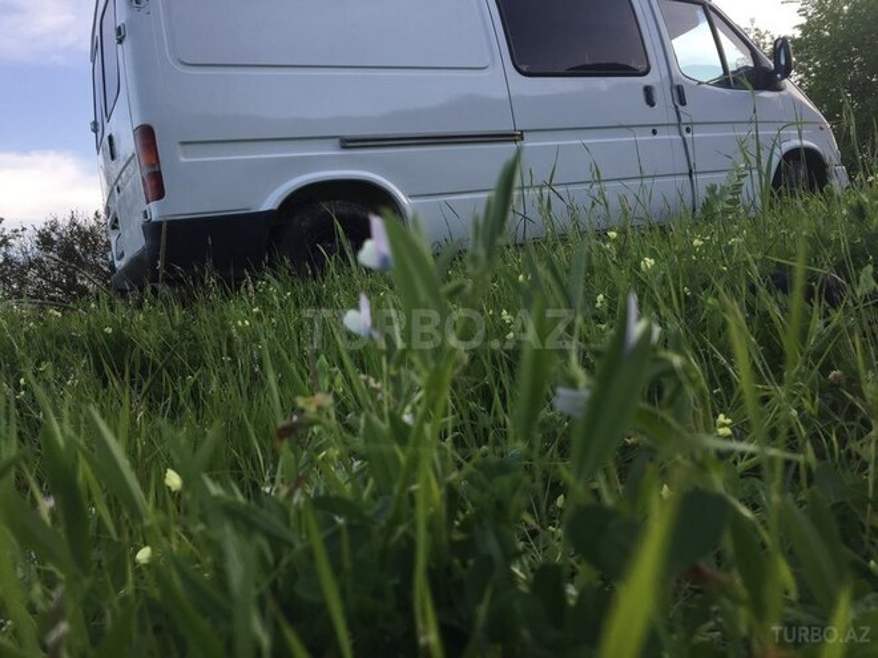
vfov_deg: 48.2
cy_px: 329
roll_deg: +6.5
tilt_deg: +4.3
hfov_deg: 61.7
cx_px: 439
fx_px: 736
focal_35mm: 29
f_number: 2.2
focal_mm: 4.15
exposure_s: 1/430
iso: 32
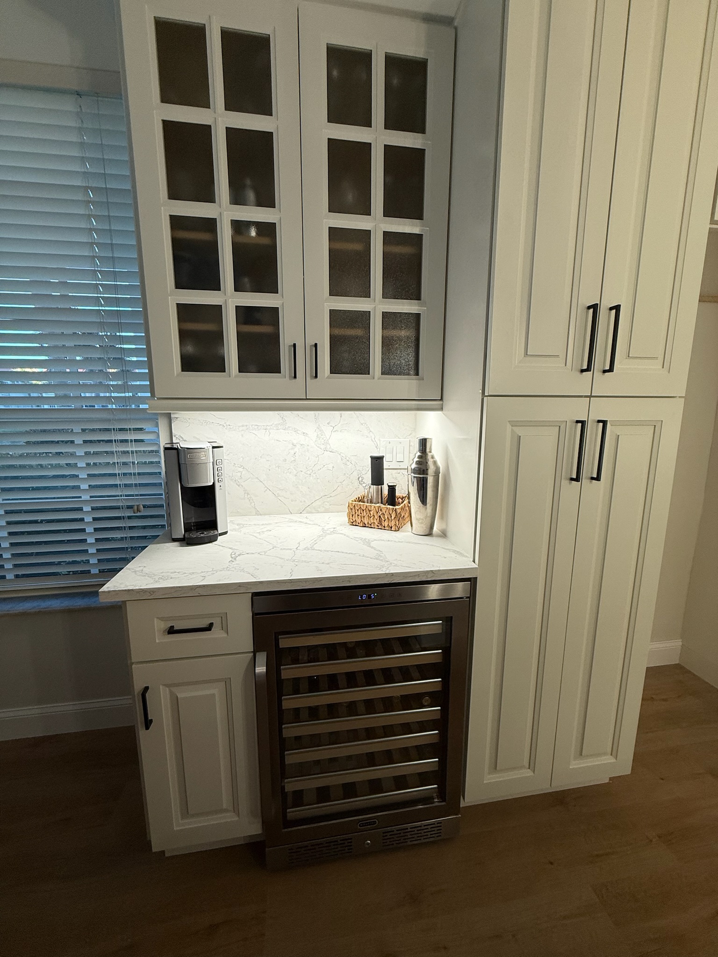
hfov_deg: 85.7
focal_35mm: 14
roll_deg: -0.1
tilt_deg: -9.5
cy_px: 478
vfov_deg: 102.1
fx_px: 387
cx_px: 359
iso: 80
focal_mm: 2.22
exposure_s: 1/120
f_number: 2.2
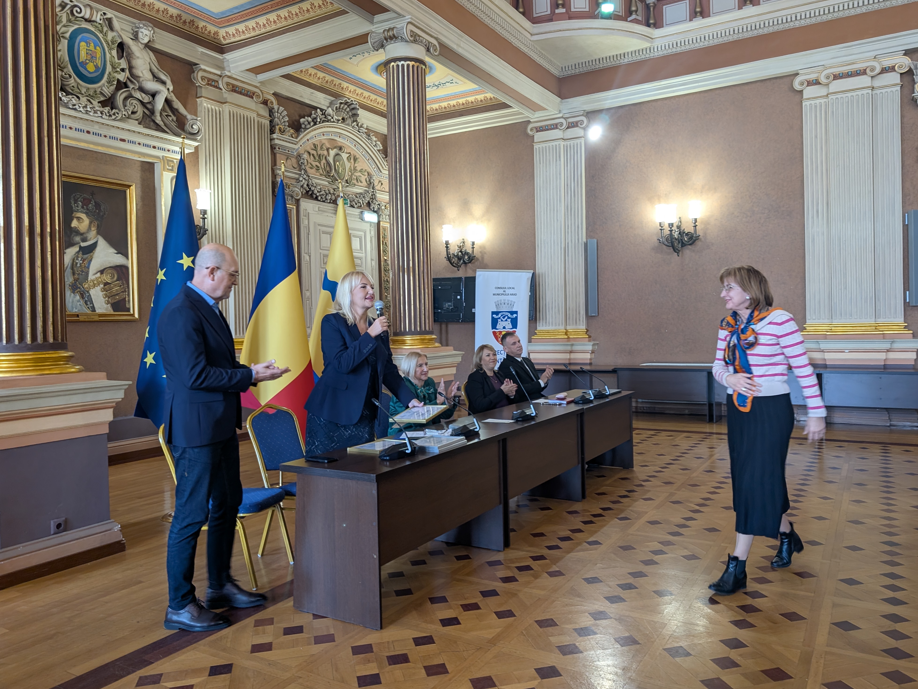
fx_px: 663
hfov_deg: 69.4
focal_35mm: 25
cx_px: 474
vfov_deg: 54.9
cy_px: 336
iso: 171
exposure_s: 1/50
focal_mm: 6.9
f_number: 1.68
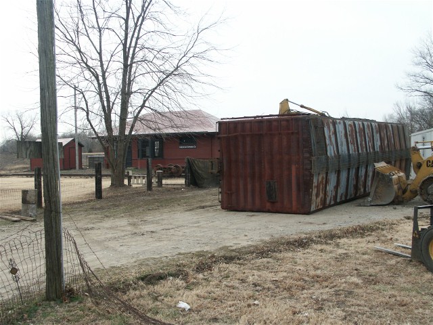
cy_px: 162
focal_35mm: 32
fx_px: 400
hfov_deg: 56.8
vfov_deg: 44.2
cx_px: 216
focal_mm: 8.37
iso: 100
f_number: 2.8
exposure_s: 1/750
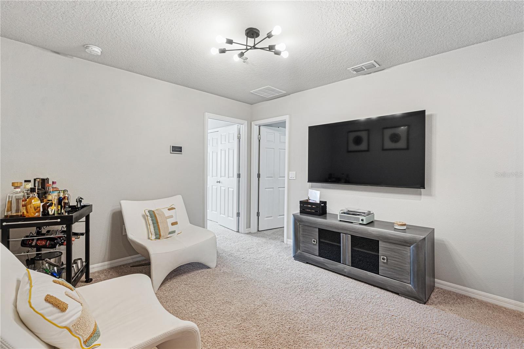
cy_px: 174
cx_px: 262
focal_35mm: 15
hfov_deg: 100.4
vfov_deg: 77.3
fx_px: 218
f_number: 9
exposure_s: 1
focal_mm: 10
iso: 100
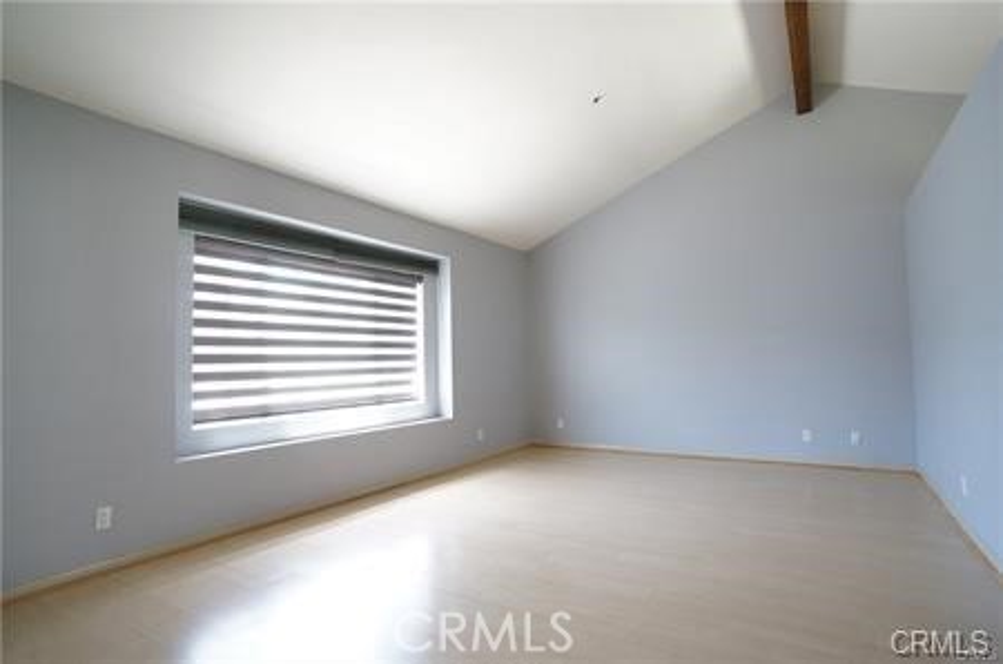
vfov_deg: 52.9
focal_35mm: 24
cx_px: 502
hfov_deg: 73.9
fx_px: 667
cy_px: 332
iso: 200
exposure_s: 1/2
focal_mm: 16
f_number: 6.3
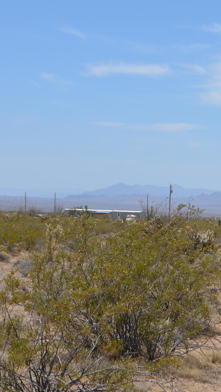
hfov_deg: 10.3
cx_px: 204
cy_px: 180
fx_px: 1219
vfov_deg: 18.3
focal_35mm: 117
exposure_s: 1/320
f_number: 9
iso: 100
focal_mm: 44
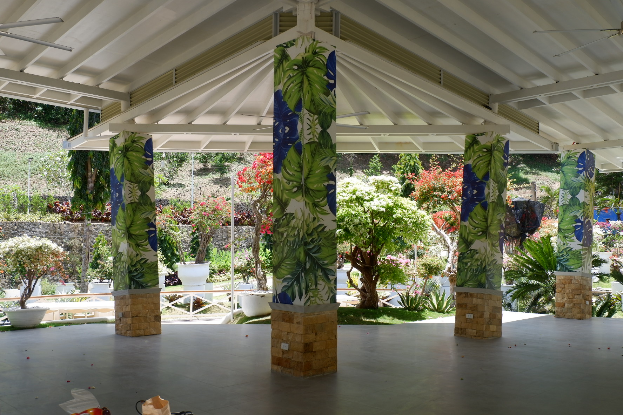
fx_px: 554
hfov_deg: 58.7
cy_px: 208
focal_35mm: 32
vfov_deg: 41.1
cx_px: 312
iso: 200
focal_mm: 21.1
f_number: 7.1
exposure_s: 1/150
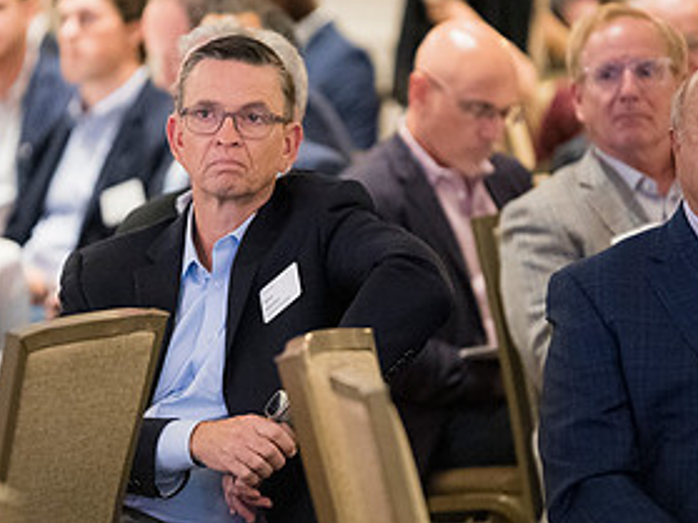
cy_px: 251
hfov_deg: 5.0
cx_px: 215
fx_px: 8062
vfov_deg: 3.7
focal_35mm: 400
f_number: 2.8
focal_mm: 200
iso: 6400
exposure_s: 1/160
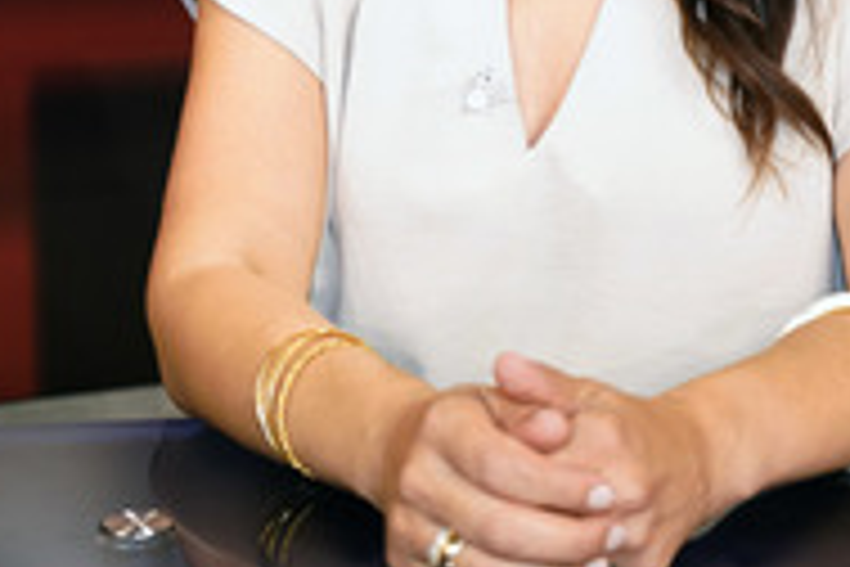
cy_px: -58
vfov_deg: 15.5
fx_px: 2030
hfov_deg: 23.6
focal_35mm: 86
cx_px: 551
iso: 2000
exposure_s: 1/125
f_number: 5
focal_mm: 36
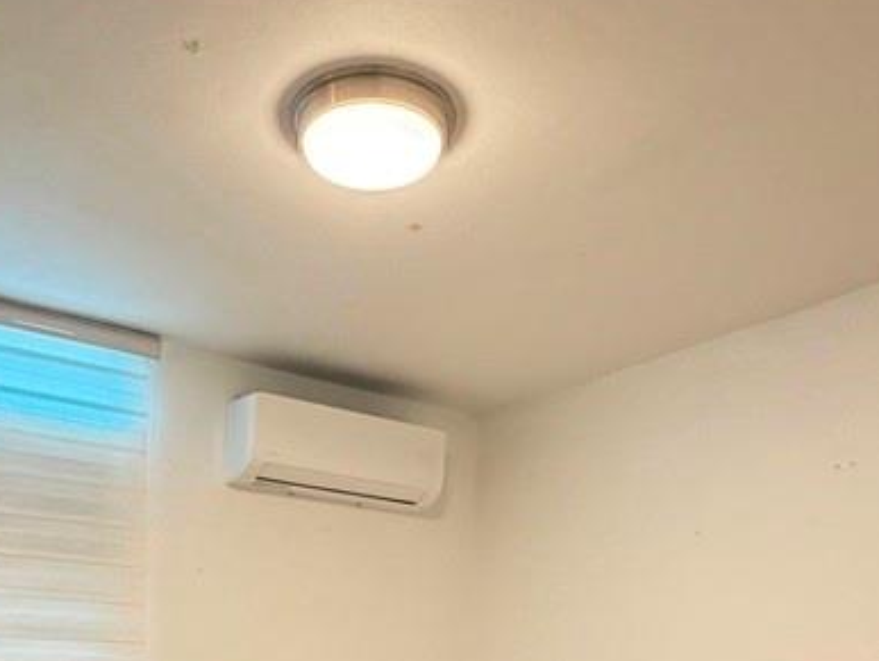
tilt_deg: -1.0
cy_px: 695
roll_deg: -1.4
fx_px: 940
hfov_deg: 49.6
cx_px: 332
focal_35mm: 37
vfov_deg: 34.4
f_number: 2.2
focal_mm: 2.22
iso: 400
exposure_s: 1/60
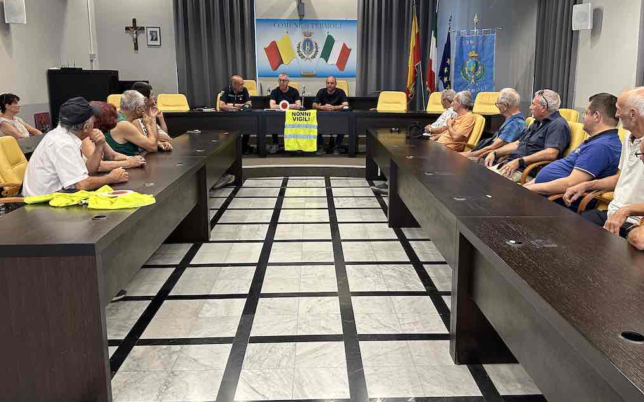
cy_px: 176
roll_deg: -0.2
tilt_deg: -10.3
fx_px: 526
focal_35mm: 30
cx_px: 335
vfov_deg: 41.8
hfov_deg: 62.9
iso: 200
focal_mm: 6.86
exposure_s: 1/50
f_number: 1.78
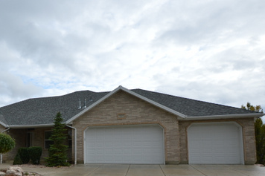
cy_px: 134
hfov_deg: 65.0
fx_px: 199
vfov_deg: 46.0
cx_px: 81
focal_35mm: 27
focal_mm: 10
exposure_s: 1/160
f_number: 6.3
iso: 100
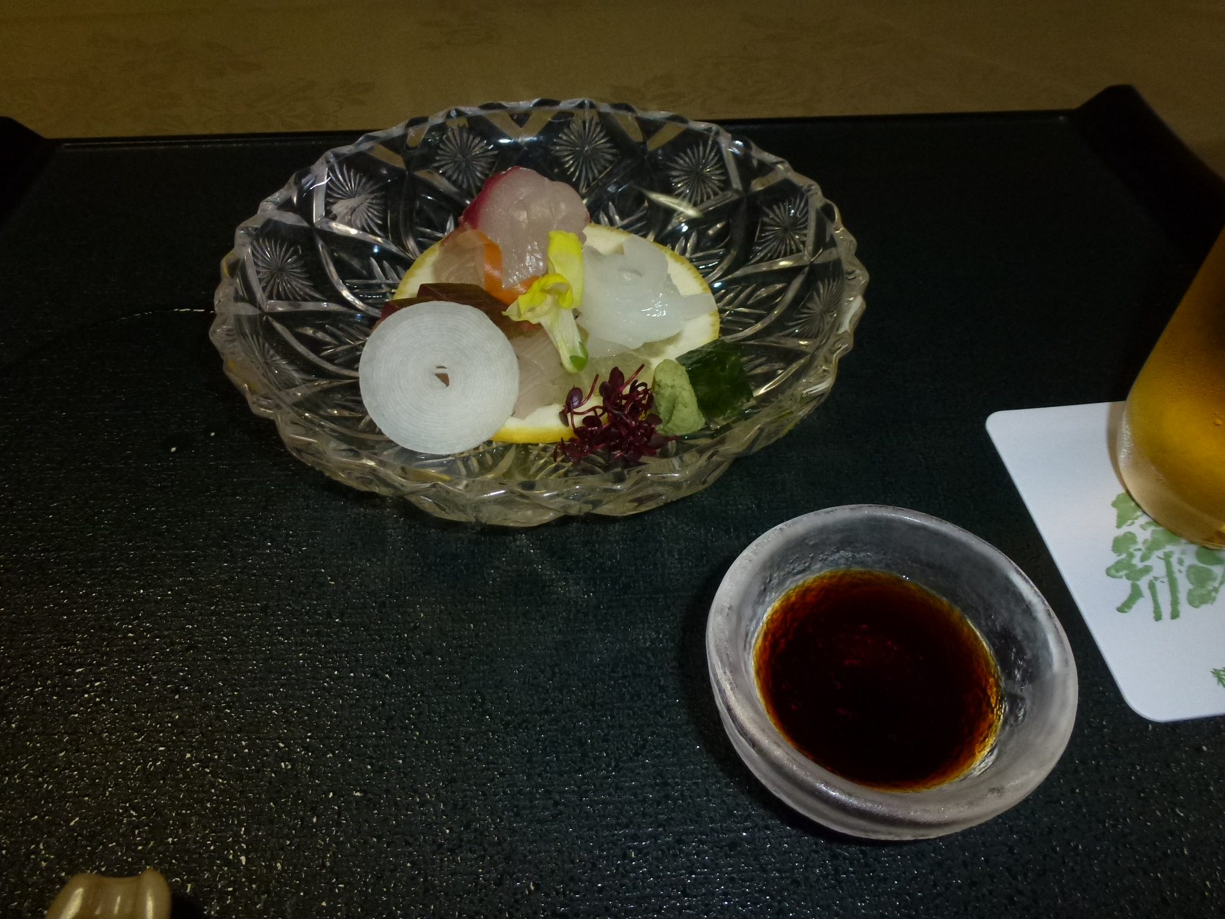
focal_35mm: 24
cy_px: 460
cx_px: 612
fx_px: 849
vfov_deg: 56.8
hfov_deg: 71.6
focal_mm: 4.3
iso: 250
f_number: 3.3
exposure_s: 1/60
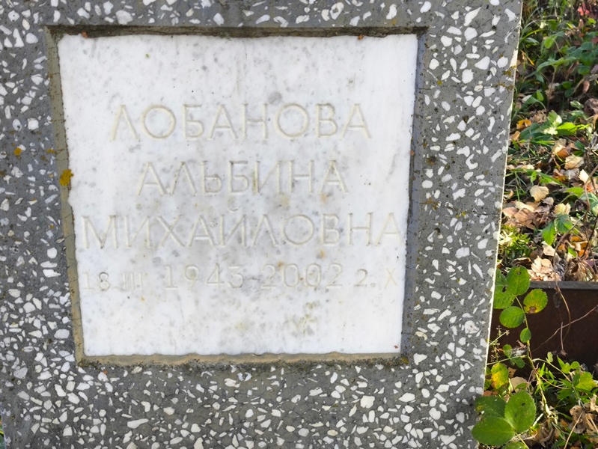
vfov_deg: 29.1
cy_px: 224
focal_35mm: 50
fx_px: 864
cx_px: 299
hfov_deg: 38.2
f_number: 1.7
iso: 80
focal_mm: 4.71
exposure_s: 1/120
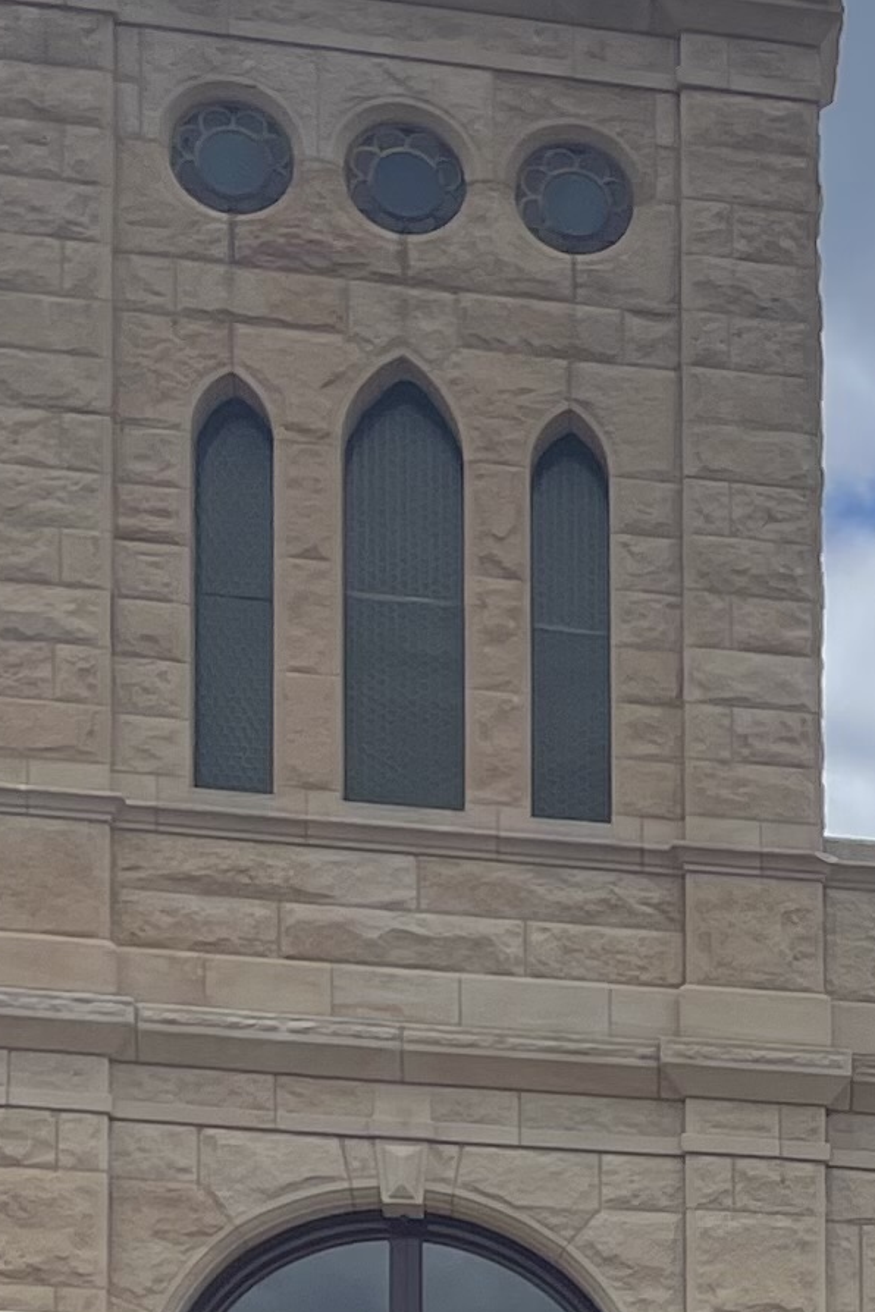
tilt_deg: +4.3
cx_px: 1778
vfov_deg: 15.0
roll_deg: +2.0
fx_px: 4448
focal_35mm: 122
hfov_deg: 10.3
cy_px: 2201
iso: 32
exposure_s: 1/4831
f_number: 1.6
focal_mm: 4.2
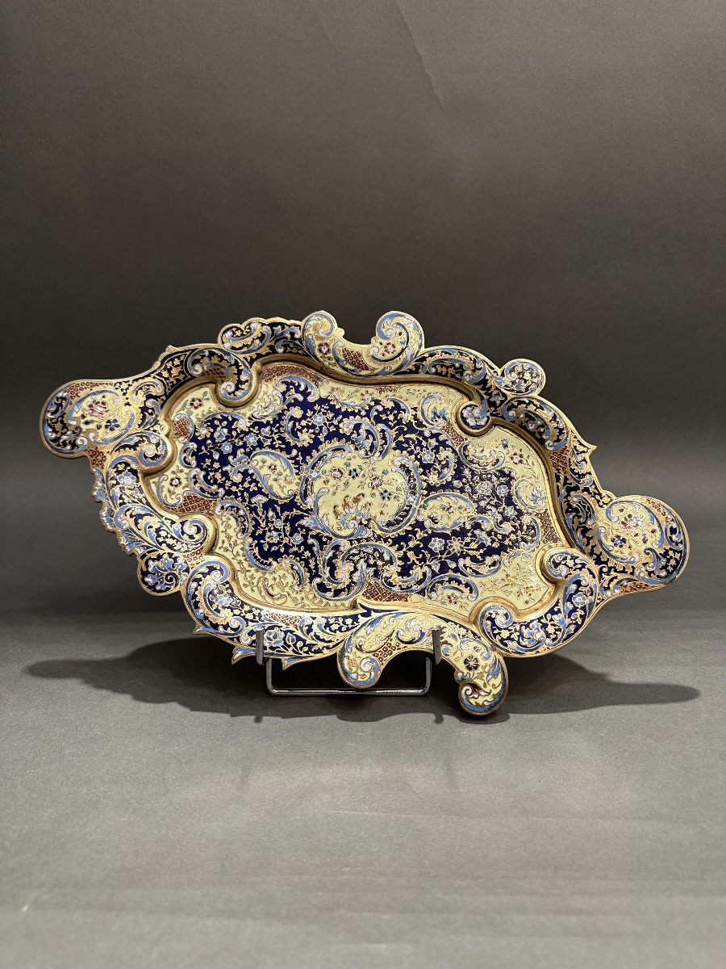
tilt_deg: -15.4
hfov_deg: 56.8
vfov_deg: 71.6
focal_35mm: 24
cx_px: 363
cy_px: 484
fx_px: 671
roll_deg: -1.1
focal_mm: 6.86
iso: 160
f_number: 1.78
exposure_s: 1/100
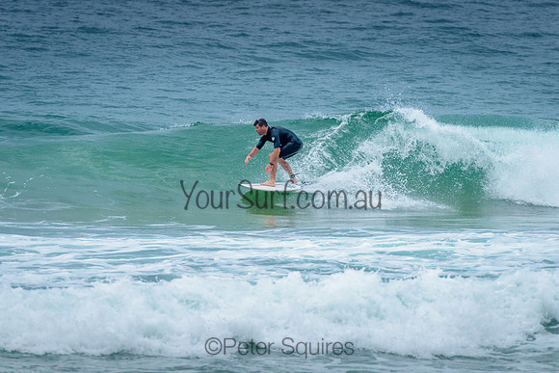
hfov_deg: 4.2
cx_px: 269
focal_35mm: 490
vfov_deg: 2.8
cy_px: 183
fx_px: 7612
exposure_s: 1/1600
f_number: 7.1
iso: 500
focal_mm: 400
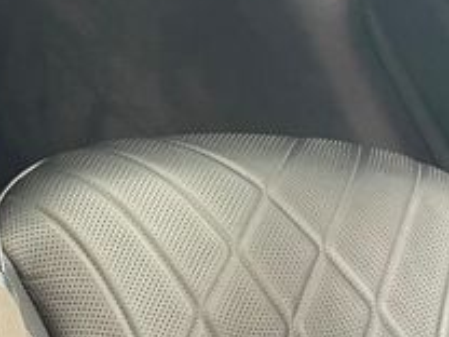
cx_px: -95
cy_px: 346
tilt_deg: -58.0
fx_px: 1038
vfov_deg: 17.9
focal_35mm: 80
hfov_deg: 22.4
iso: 320
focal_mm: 4.2
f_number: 1.6
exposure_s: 1/54
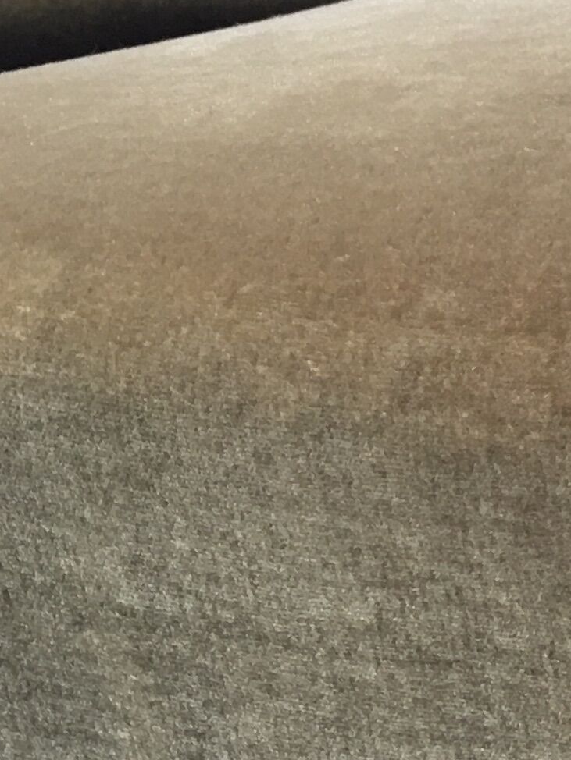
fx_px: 2638
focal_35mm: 120
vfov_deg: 16.4
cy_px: 510
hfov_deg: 11.4
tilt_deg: -15.6
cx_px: 1056
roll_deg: +1.5
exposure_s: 1/17
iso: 40
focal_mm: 4.15
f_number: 2.2
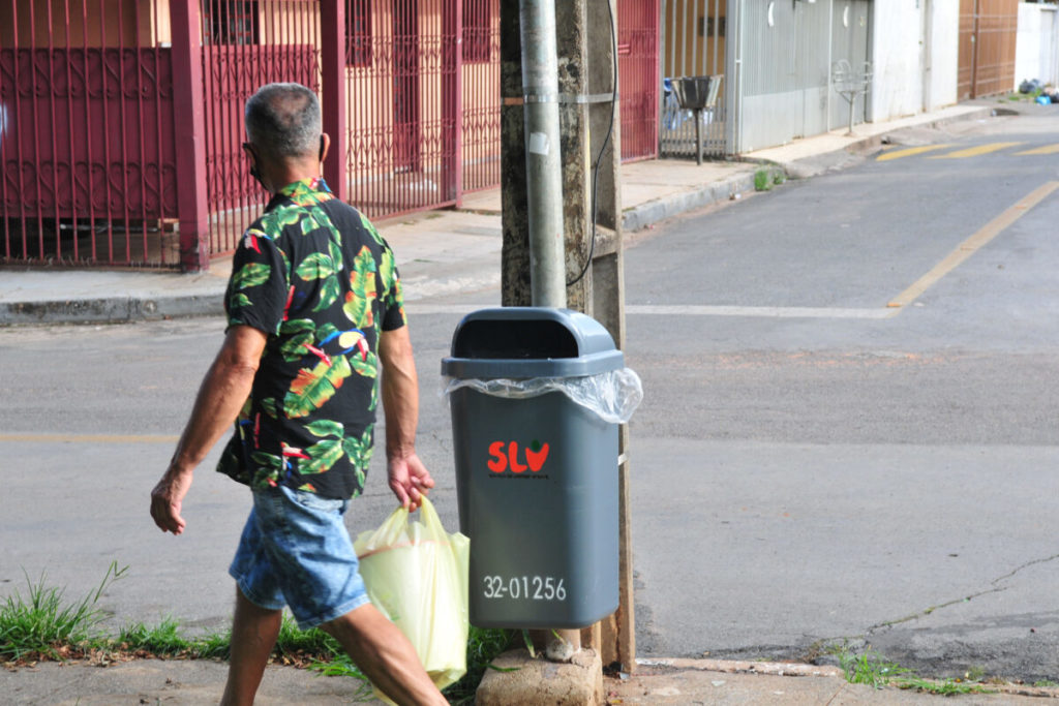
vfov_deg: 17.5
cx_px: 530
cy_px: 353
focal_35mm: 78
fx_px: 2295
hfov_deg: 26.0
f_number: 6.3
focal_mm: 52
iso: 400
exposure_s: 1/200
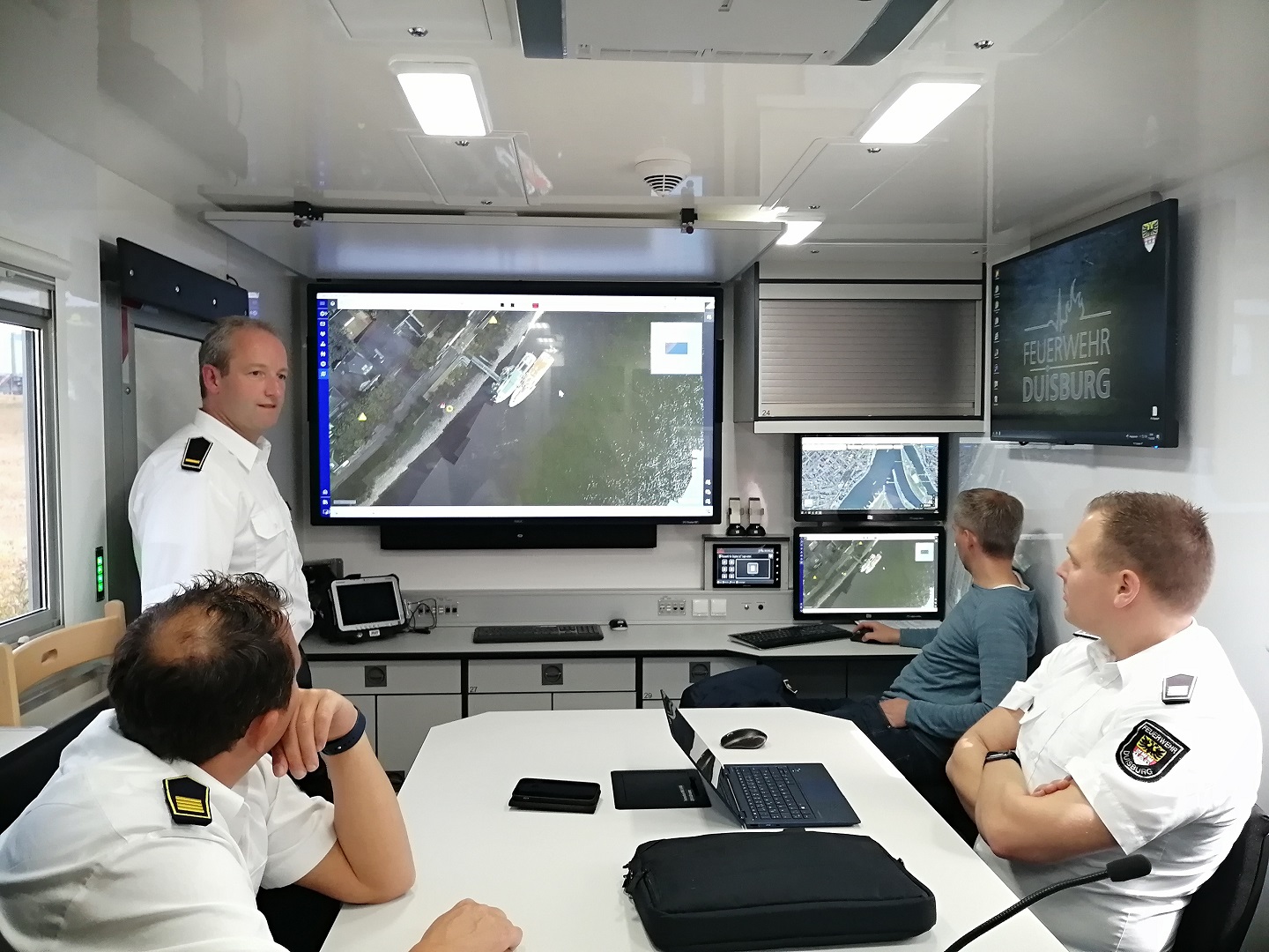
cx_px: 634
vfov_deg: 53.1
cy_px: 476
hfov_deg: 67.3
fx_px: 953
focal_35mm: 26
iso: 125
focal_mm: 3.62
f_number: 1.8
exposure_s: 1/50
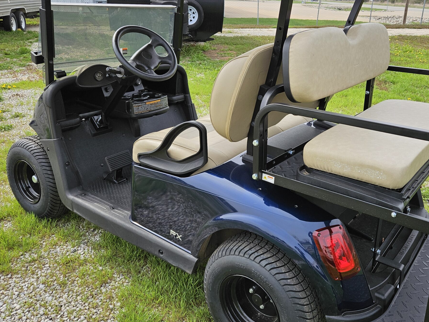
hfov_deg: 55.0
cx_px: 253
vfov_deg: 42.8
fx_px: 409
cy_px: 133
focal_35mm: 33
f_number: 1.8
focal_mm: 5.4
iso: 40
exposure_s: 1/1384
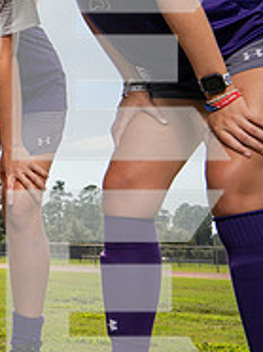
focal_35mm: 75
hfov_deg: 15.8
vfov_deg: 25.5
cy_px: 62
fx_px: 762
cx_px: -252
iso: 250
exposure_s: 1/640
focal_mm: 25
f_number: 8
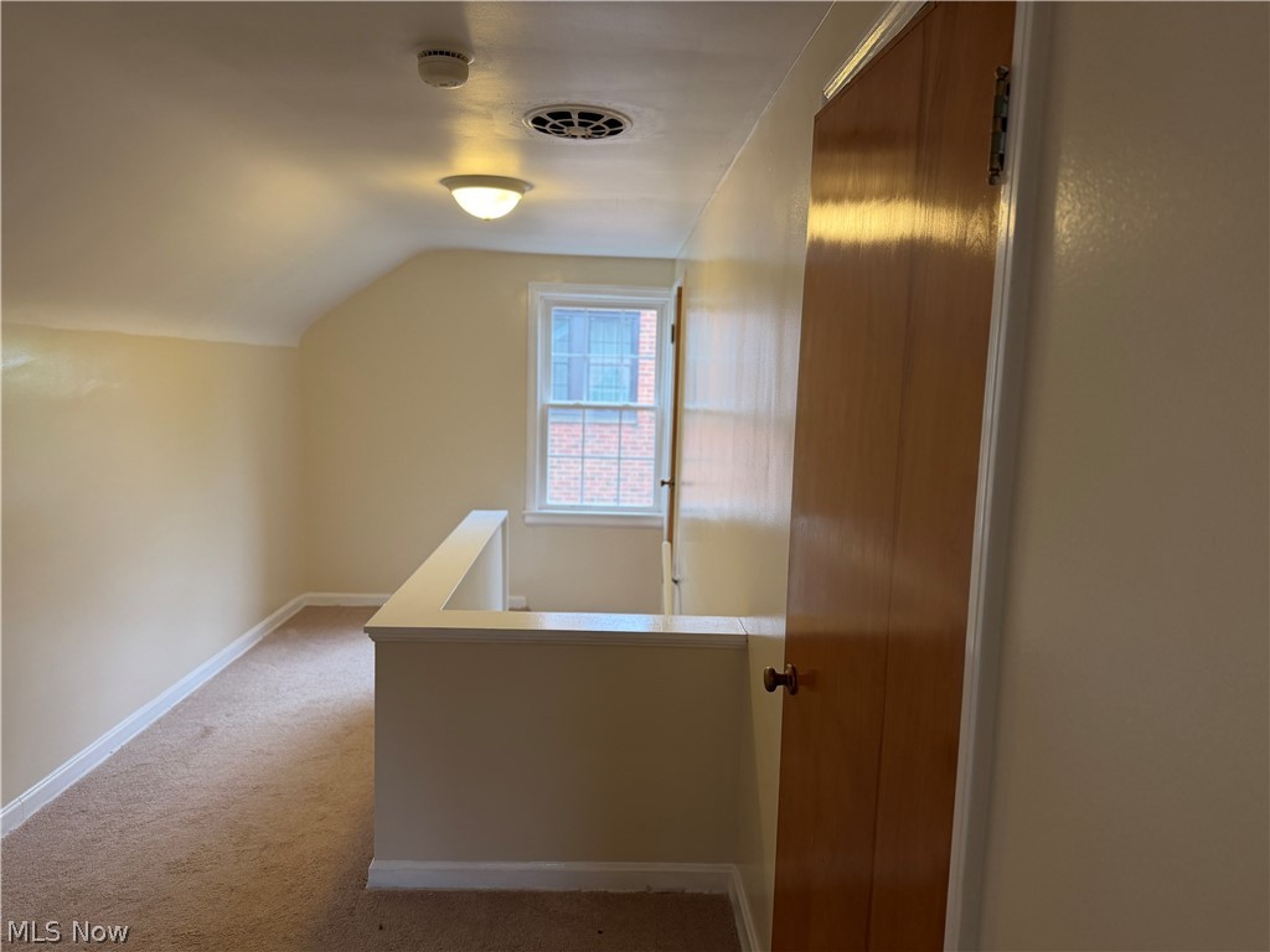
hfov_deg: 71.6
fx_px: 881
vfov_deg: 56.8
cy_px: 476
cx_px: 635
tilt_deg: -6.6
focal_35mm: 24
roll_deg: -0.7
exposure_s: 1/120
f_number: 1.78
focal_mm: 6.76
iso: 160
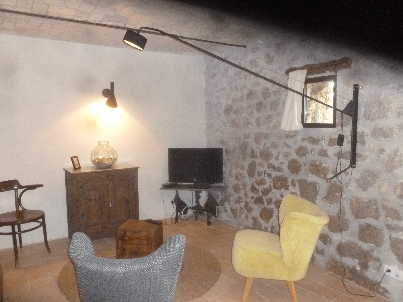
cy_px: 151
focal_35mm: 28
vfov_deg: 49.7
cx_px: 202
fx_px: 326
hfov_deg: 63.4
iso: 640
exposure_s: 1/60
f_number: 3.3
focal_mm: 5
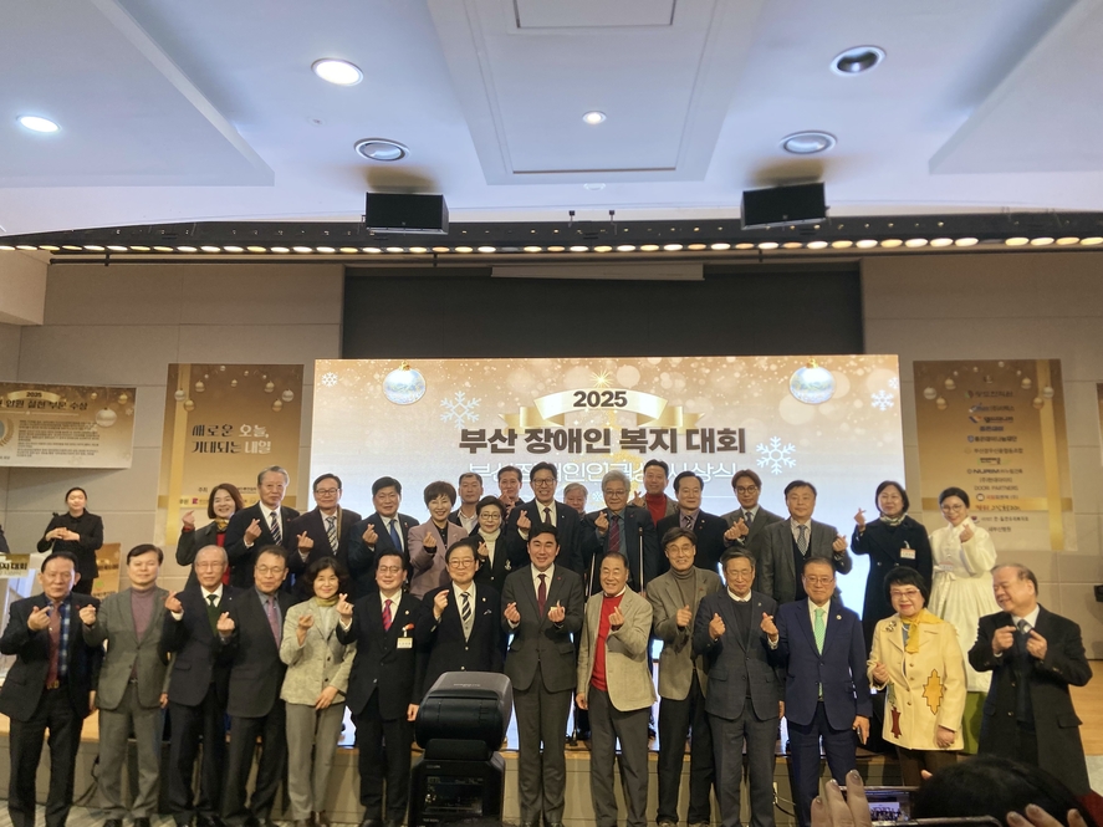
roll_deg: -0.3
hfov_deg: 67.3
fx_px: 828
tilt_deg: +7.0
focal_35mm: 26
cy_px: 414
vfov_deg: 53.1
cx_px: 552
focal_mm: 4.25
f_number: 1.8
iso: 50
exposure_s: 1/120
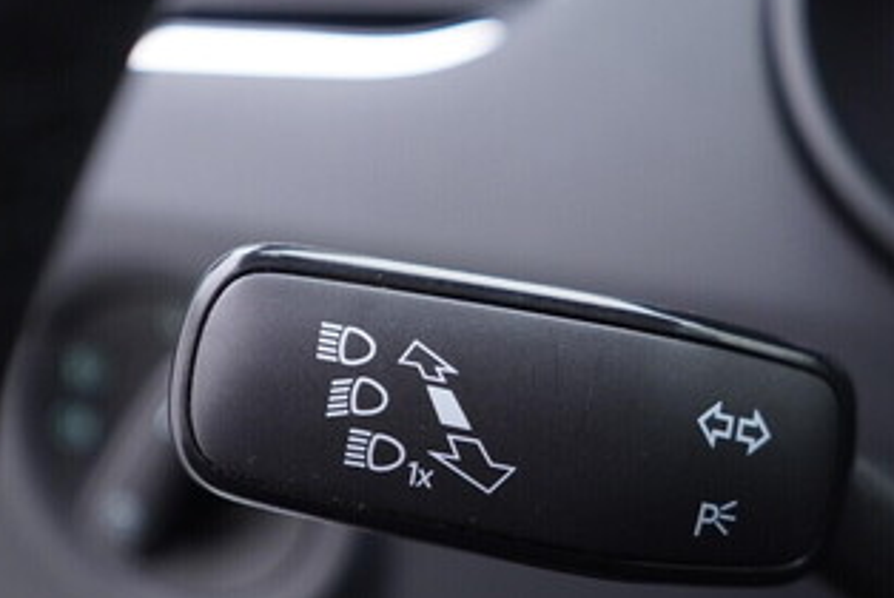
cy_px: 340
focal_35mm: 63
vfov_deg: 21.6
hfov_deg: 31.9
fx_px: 1566
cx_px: 470
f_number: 2.8
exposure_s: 1/40
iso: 200
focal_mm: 24
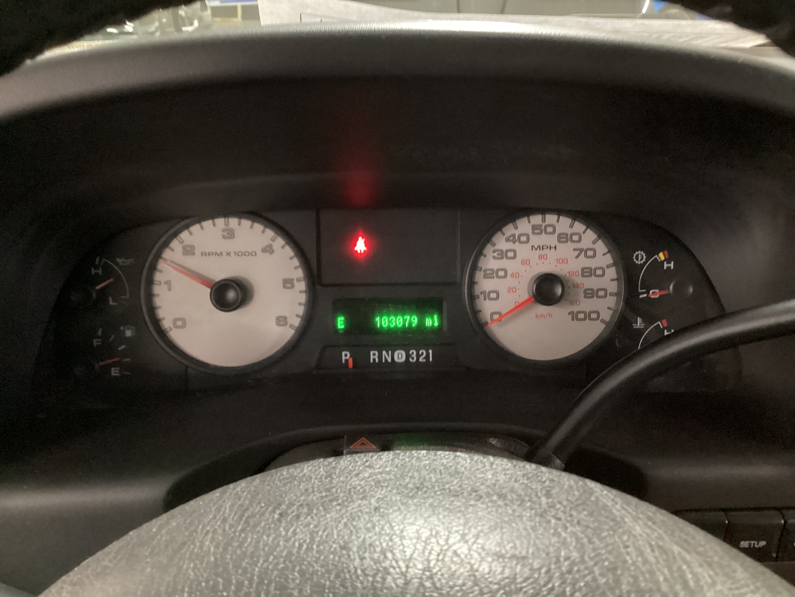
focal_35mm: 31
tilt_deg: -28.0
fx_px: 712
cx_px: 398
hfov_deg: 58.4
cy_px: 298
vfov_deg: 45.4
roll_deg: -2.2
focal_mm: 3.3
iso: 800
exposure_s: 1/15
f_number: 2.4
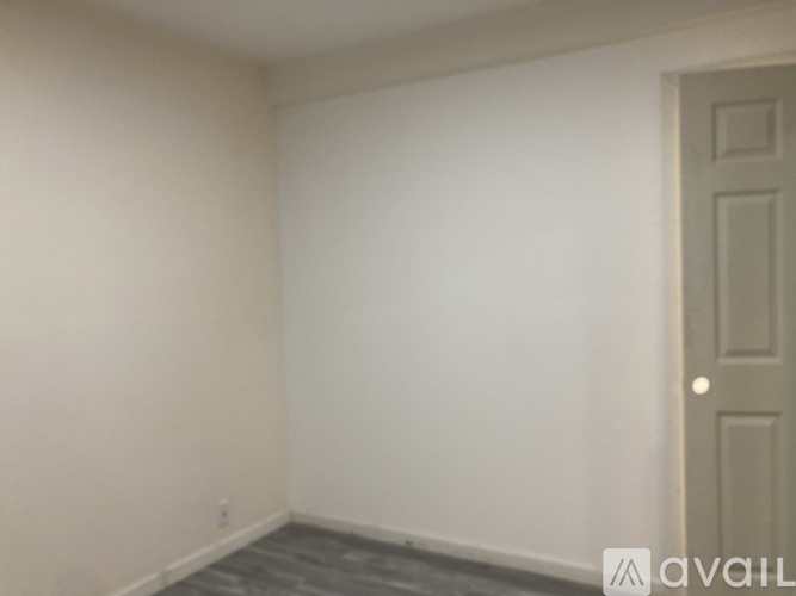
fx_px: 644
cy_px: 298
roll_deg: +0.2
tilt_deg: +0.2
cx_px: 398
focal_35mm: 28
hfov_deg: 63.5
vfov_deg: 49.7
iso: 100
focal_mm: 3.99
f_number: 1.8
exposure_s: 1/60
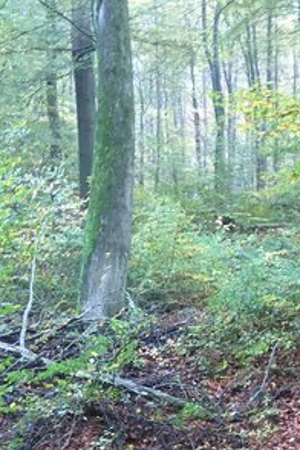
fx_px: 1025
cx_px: 302
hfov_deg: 16.3
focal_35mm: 82
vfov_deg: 23.9
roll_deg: +1.9
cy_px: 427
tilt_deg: -4.6
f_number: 2.2
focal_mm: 4.15
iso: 100
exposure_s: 1/33
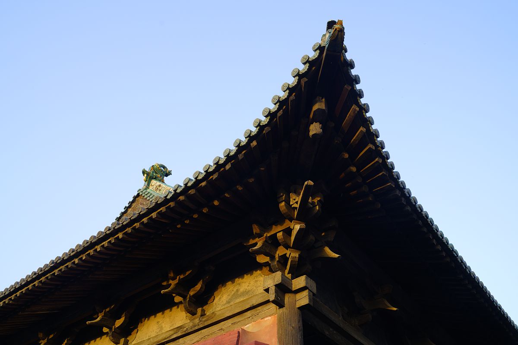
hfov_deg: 60.3
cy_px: 172
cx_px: 259
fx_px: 446
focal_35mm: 31
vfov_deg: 42.3
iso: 320
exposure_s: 1/80
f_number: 8
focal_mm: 31
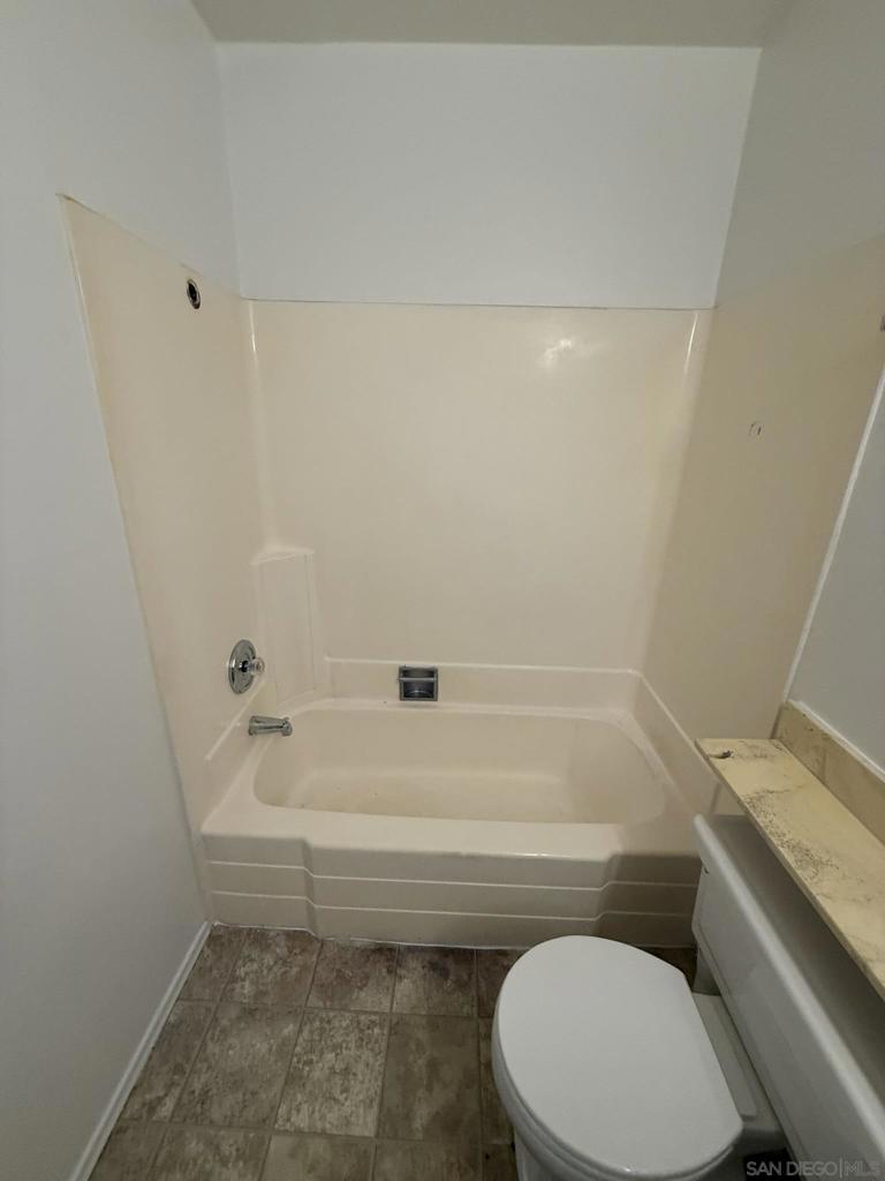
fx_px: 477
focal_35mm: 14
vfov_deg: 102.1
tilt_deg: -18.3
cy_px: 590
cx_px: 442
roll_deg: -1.4
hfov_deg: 85.7
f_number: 2.2
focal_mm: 2.22
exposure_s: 1/120
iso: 250
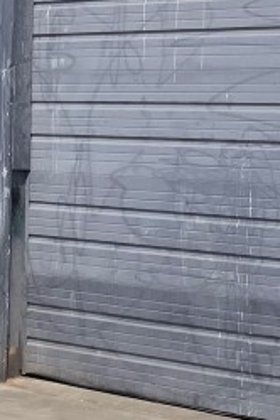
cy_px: 73
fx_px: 1295
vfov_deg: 18.2
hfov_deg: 11.9
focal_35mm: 111
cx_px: -98
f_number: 1.6
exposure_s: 1/4464
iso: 32
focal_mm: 4.2
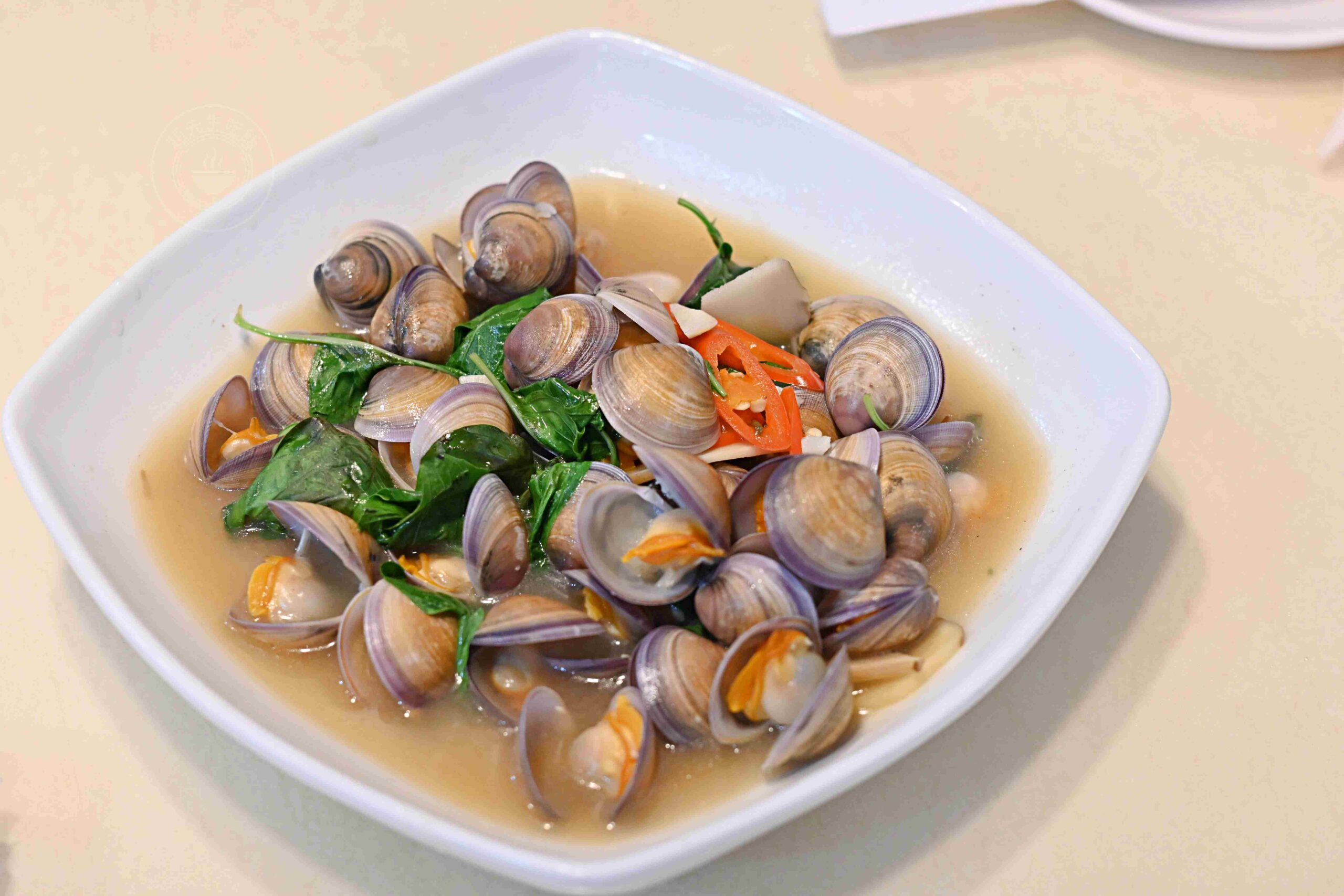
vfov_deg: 18.2
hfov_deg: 27.0
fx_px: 2800
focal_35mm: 75
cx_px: 672
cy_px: 448
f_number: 3.2
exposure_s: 1/200
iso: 900
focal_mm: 50
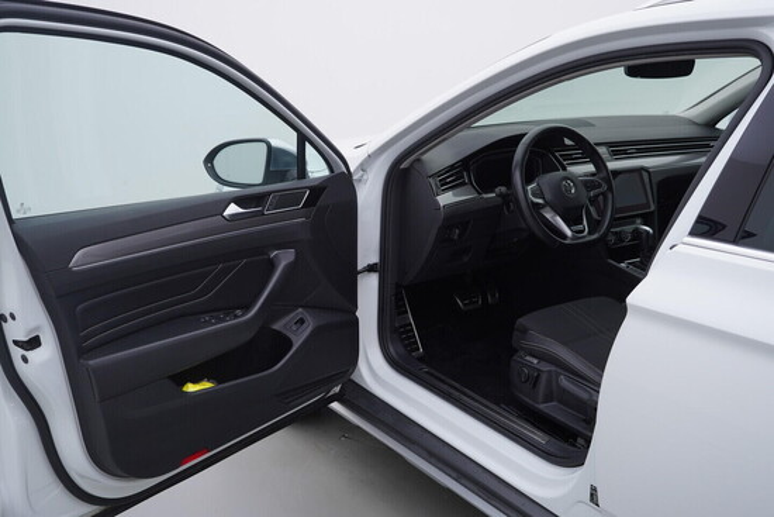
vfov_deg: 36.9
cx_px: 387
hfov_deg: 53.1
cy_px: 258
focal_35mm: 36
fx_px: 774
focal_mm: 24
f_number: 4
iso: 125
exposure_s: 1/80
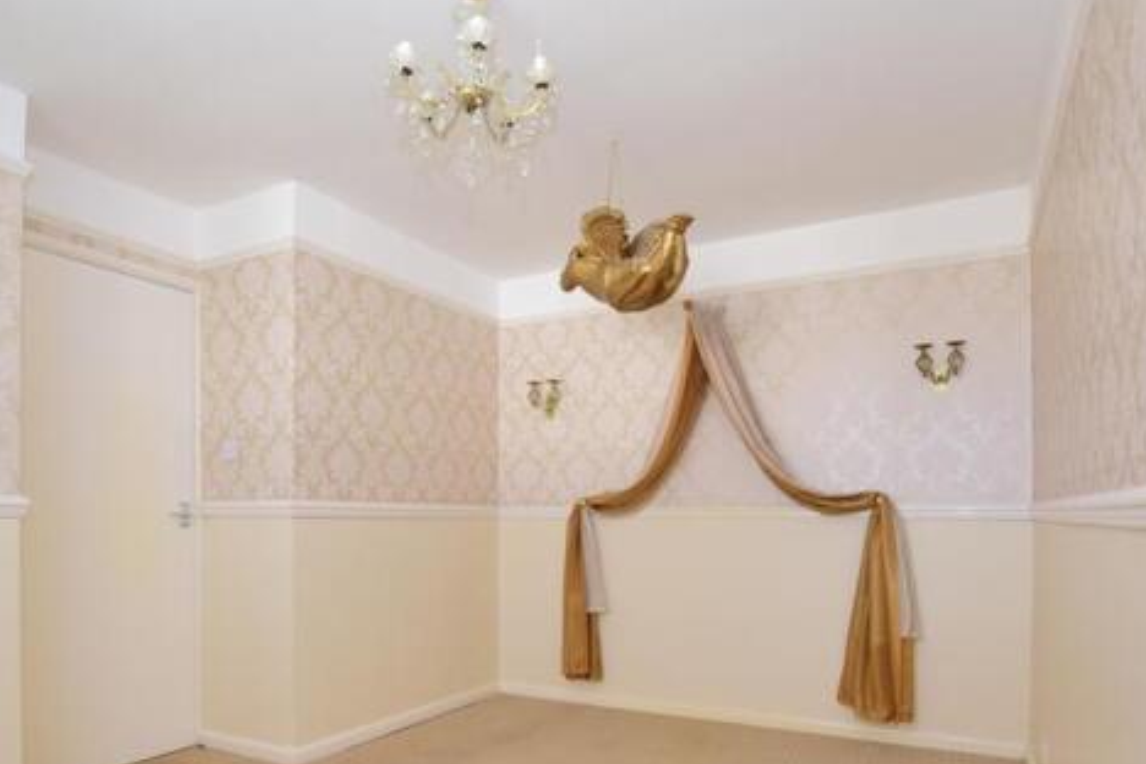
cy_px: 515
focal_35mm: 21
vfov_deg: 58.0
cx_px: 566
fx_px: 668
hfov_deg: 81.2
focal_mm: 10
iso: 400
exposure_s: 1/20
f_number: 5.6
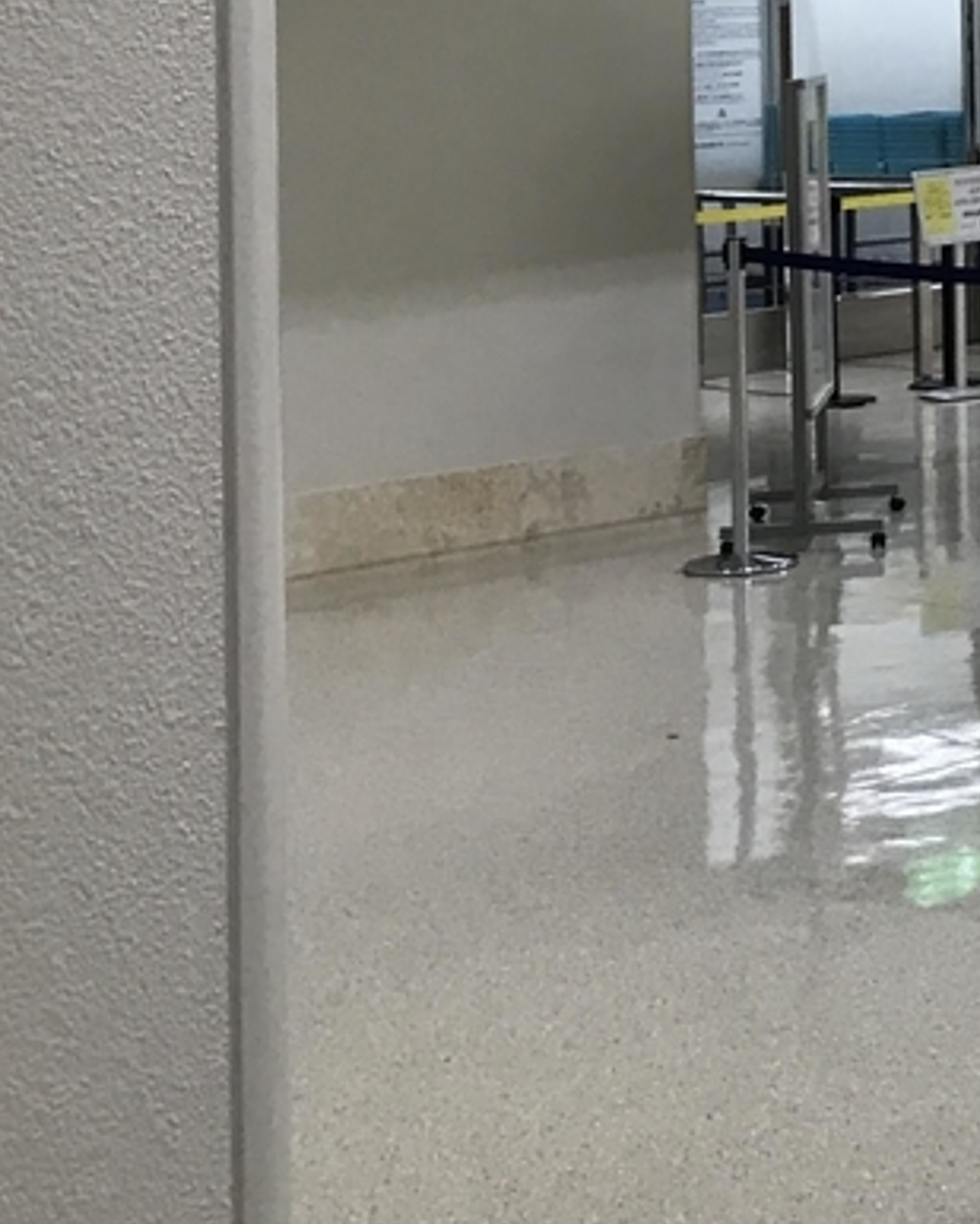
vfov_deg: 21.5
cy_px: -70
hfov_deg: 15.7
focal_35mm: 85
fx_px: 3080
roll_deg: +3.1
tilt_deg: +1.4
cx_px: 1700
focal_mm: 3.99
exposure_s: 1/30
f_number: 1.8
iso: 32
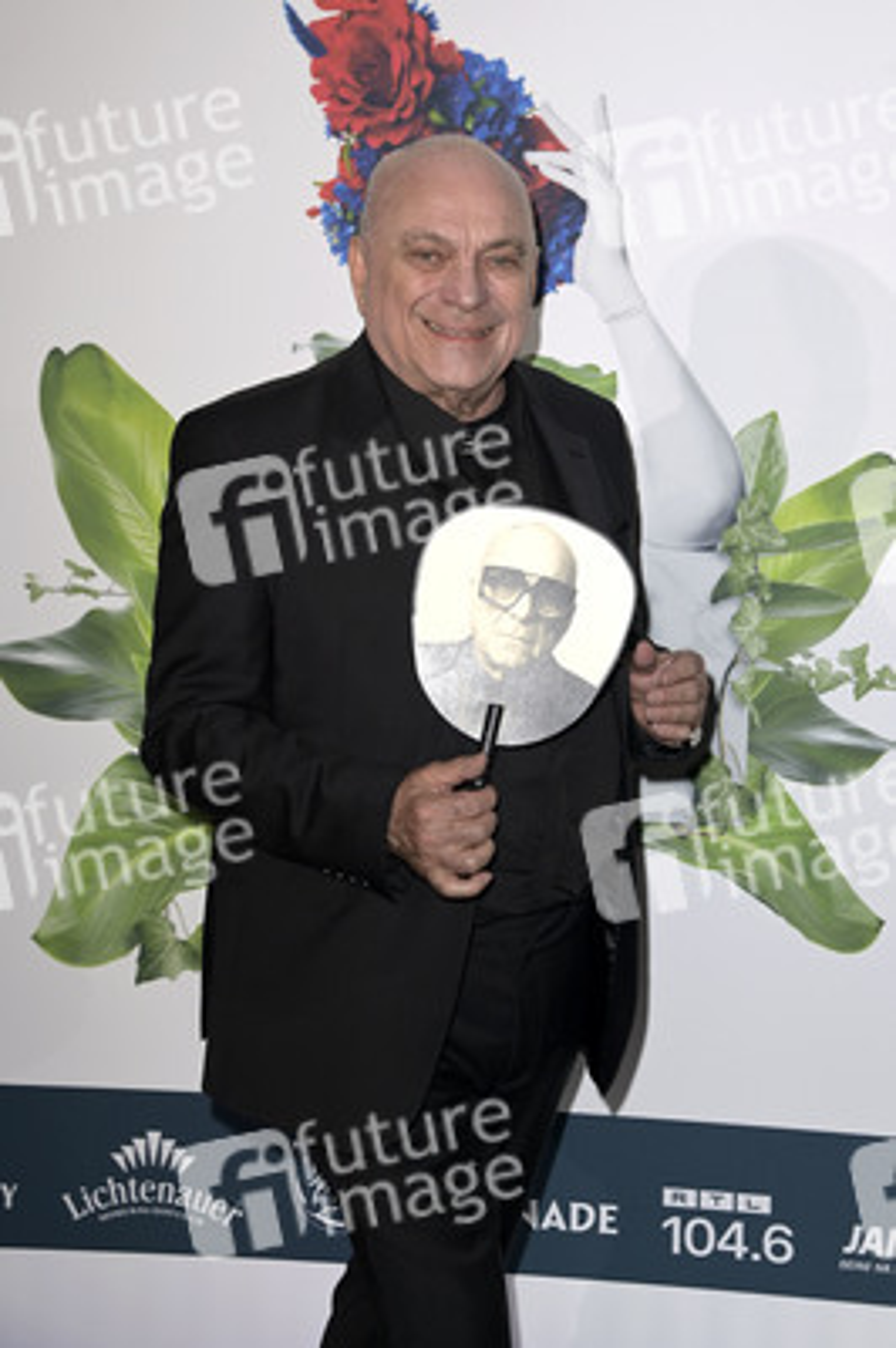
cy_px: 674
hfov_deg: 19.4
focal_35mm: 70
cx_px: 448
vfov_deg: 28.9
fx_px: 2618
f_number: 5.6
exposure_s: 1/250
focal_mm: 70
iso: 640
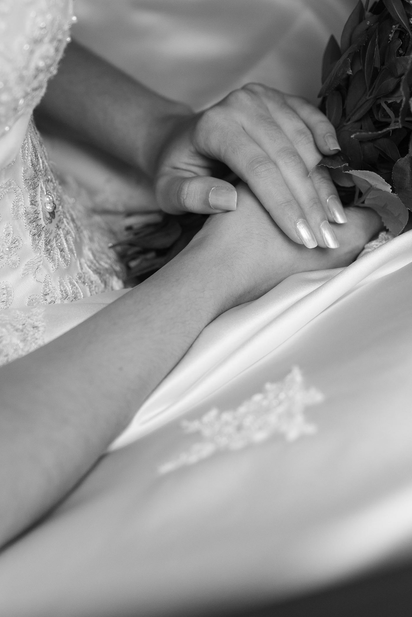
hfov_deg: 15.0
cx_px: 290
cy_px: 247
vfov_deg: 22.3
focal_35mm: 91
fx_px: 1562
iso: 800
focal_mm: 48
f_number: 2.8
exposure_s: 1/400
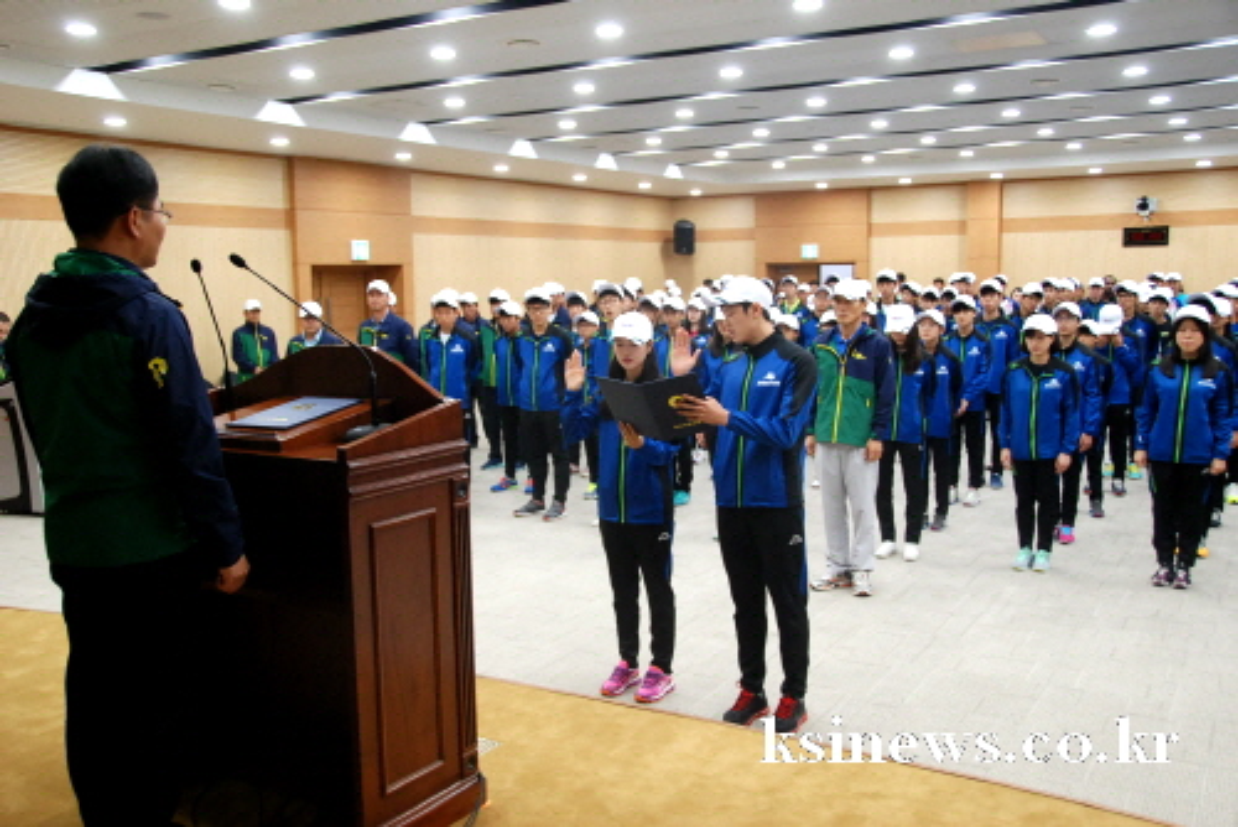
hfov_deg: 57.2
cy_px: 414
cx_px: 619
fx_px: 1135
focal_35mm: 33
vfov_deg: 40.0
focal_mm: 22
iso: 800
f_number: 4.5
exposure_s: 1/80
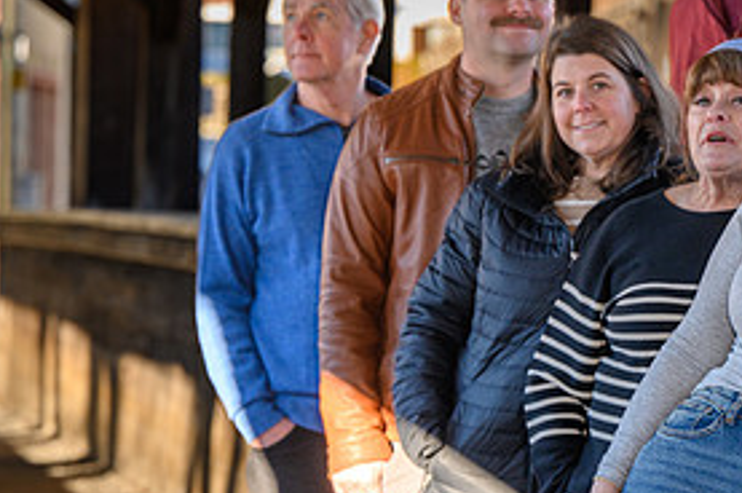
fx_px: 4488
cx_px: 704
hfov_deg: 9.4
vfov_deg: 6.3
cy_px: 212
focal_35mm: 218
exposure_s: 1/320
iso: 160
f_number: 4.5
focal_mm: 104
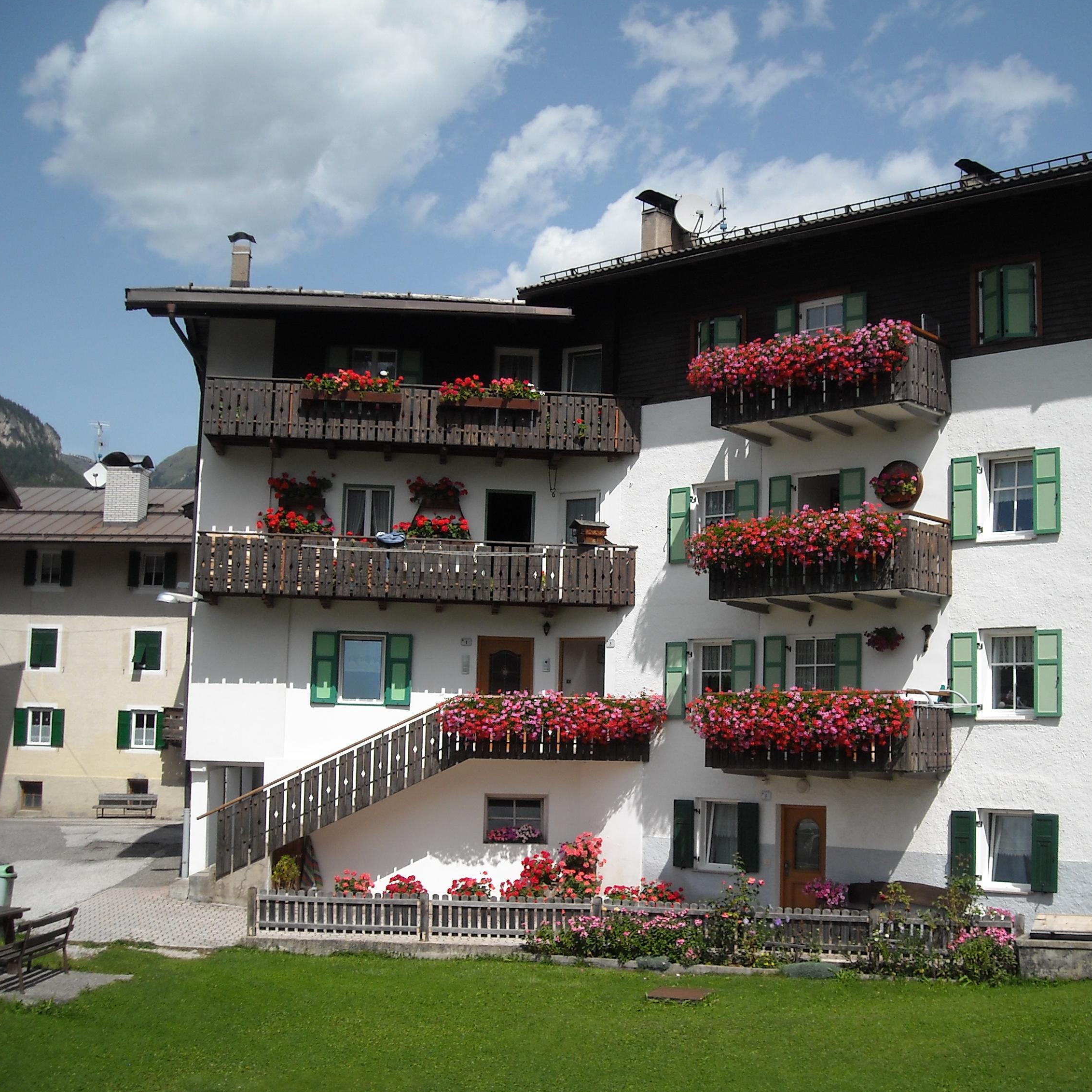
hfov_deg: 39.8
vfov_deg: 40.0
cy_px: 542
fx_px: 1499
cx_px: 666
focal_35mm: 42
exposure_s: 1/369
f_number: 5.6
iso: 64
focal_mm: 5.7
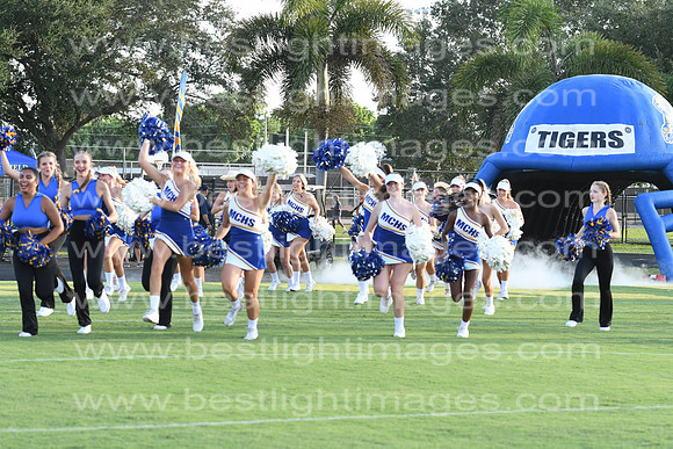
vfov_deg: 10.6
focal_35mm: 129
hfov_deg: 15.9
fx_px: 2412
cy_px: 224
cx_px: 336
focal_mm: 86
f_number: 5.6
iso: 400
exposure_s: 1/500
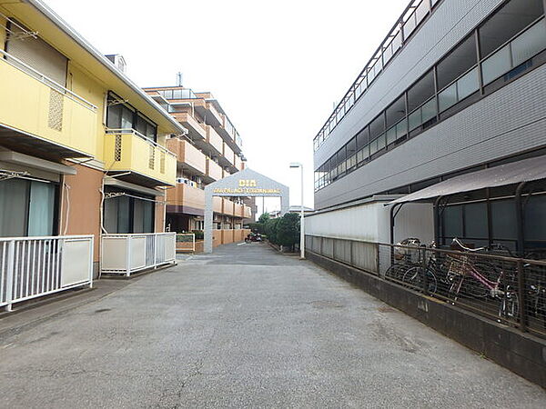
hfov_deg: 79.0
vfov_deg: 63.4
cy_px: 204
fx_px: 331
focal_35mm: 21
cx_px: 273
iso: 125
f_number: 3.5
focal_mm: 3.7
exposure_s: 1/500
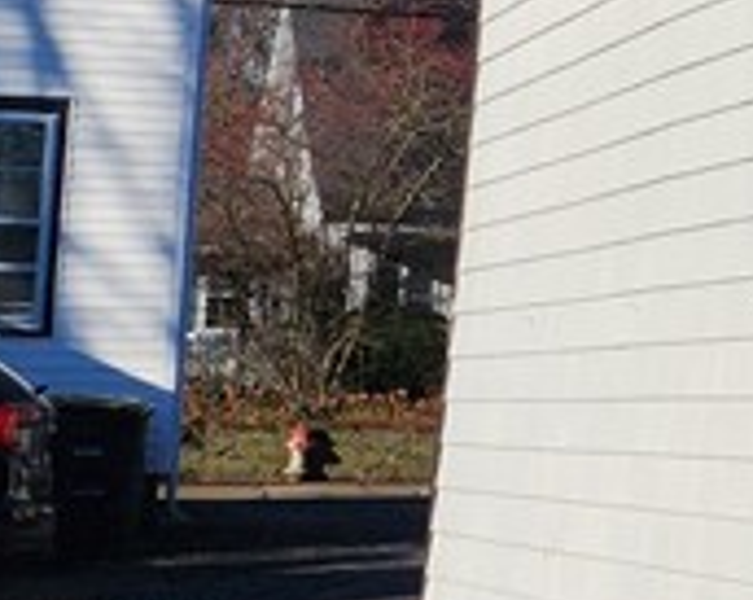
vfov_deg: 11.4
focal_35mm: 134
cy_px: 105
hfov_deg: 10.5
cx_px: 2211
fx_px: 2981
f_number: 1.8
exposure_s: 1/1844
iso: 12
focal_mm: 6.4
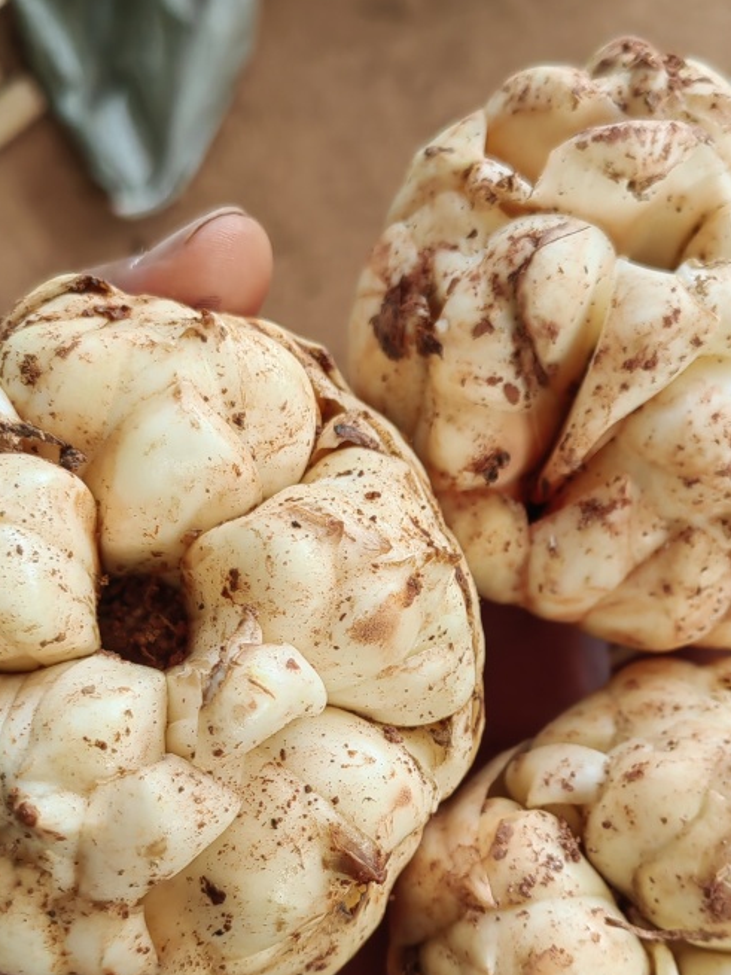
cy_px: 623
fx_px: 1239
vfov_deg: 42.6
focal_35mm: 44
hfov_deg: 32.7
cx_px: 460
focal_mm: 5.54
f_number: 1.8
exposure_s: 1/532
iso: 160
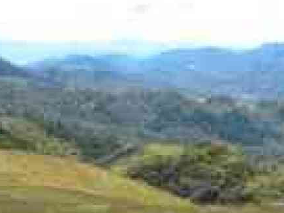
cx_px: 44
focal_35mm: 80
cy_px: 238
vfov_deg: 17.7
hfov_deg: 23.9
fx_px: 656
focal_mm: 8.9
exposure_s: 1/244
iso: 100
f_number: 5
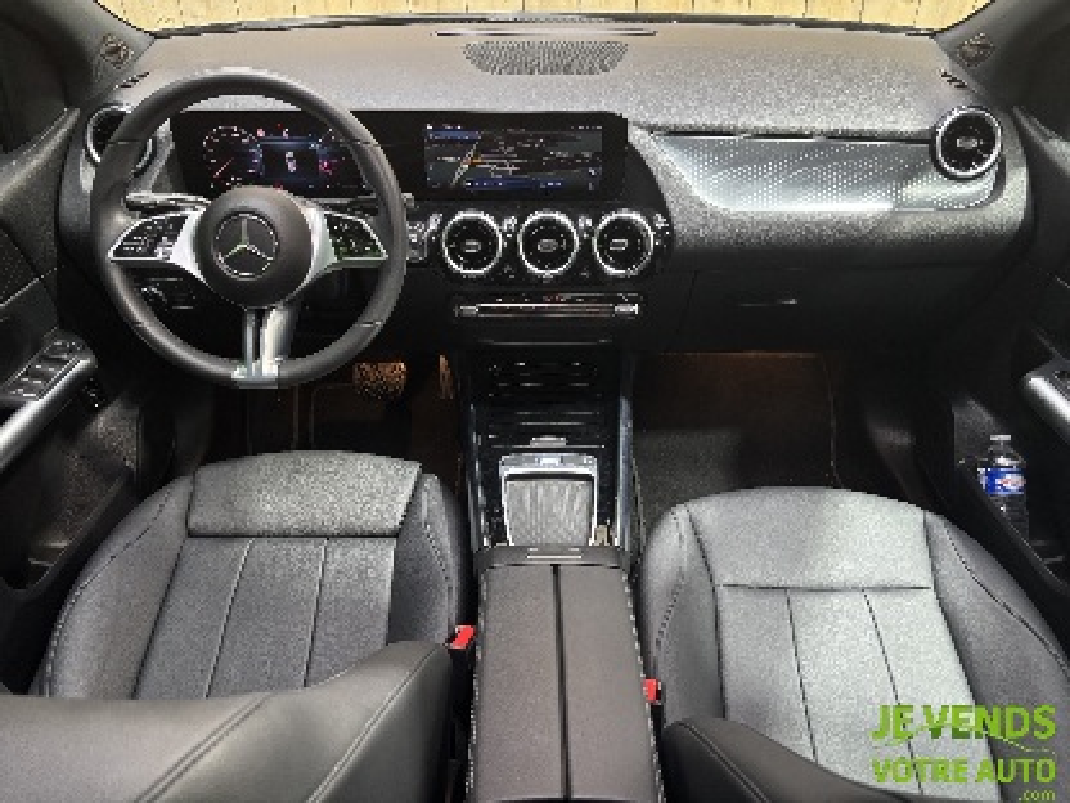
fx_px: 804
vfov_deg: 53.1
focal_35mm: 26
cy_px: 402
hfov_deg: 67.3
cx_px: 535
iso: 250
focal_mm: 5.96
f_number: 1.6
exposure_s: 1/50
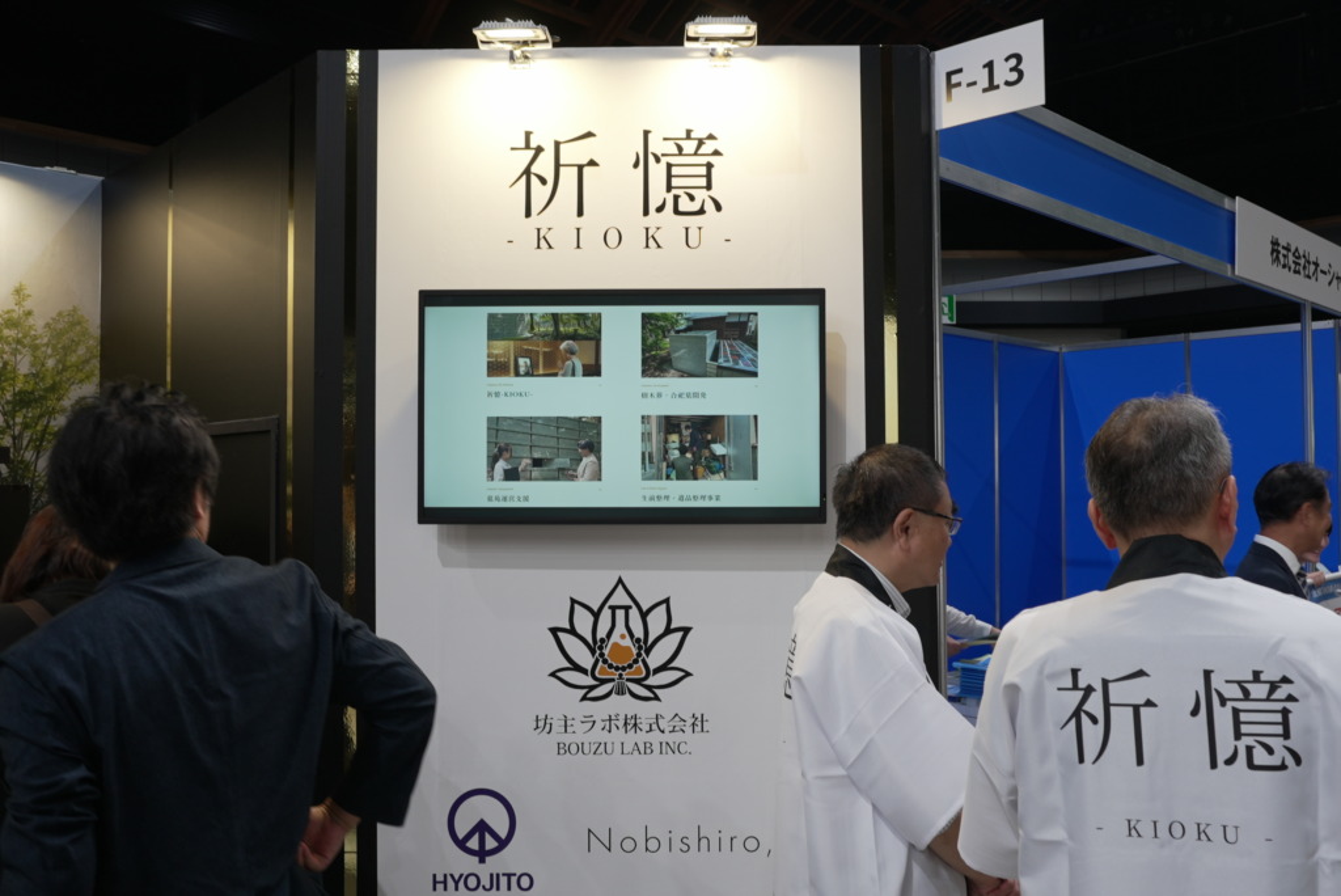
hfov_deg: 61.9
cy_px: 448
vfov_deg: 43.7
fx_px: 1118
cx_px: 670
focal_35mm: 30
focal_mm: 20
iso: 160
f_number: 5.6
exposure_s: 1/30
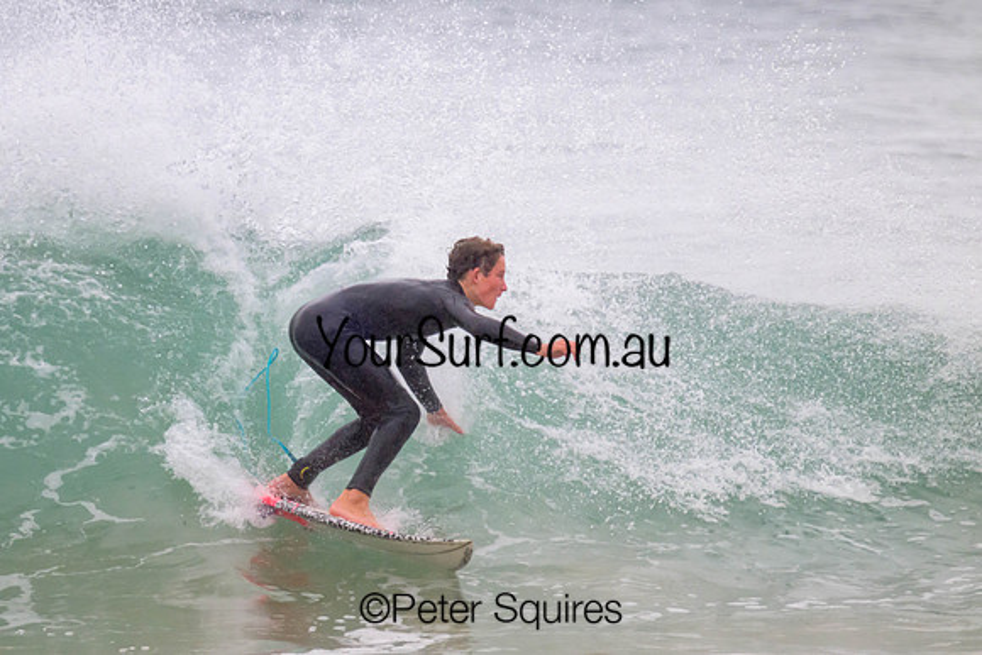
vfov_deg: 1.3
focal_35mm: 1043
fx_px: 28454
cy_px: 320
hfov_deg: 2.0
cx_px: 342
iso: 2000
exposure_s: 1/2000
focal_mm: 800
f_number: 11
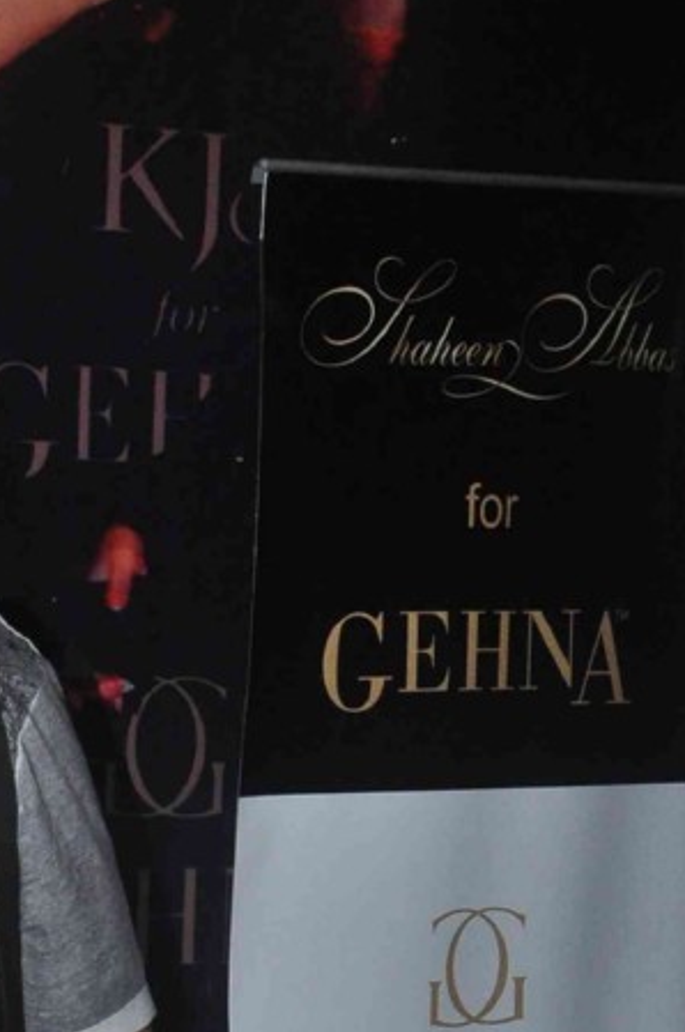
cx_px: -299
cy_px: 1533
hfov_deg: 12.4
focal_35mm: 106
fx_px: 3025
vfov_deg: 17.5
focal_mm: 21
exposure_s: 1/250
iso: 1000
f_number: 10
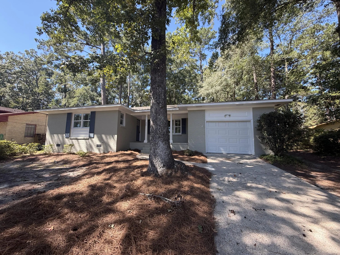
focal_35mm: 14
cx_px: 170
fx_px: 138
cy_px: 128
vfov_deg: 85.7
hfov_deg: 102.1
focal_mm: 2.22
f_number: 2.2
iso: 50
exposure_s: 1/274
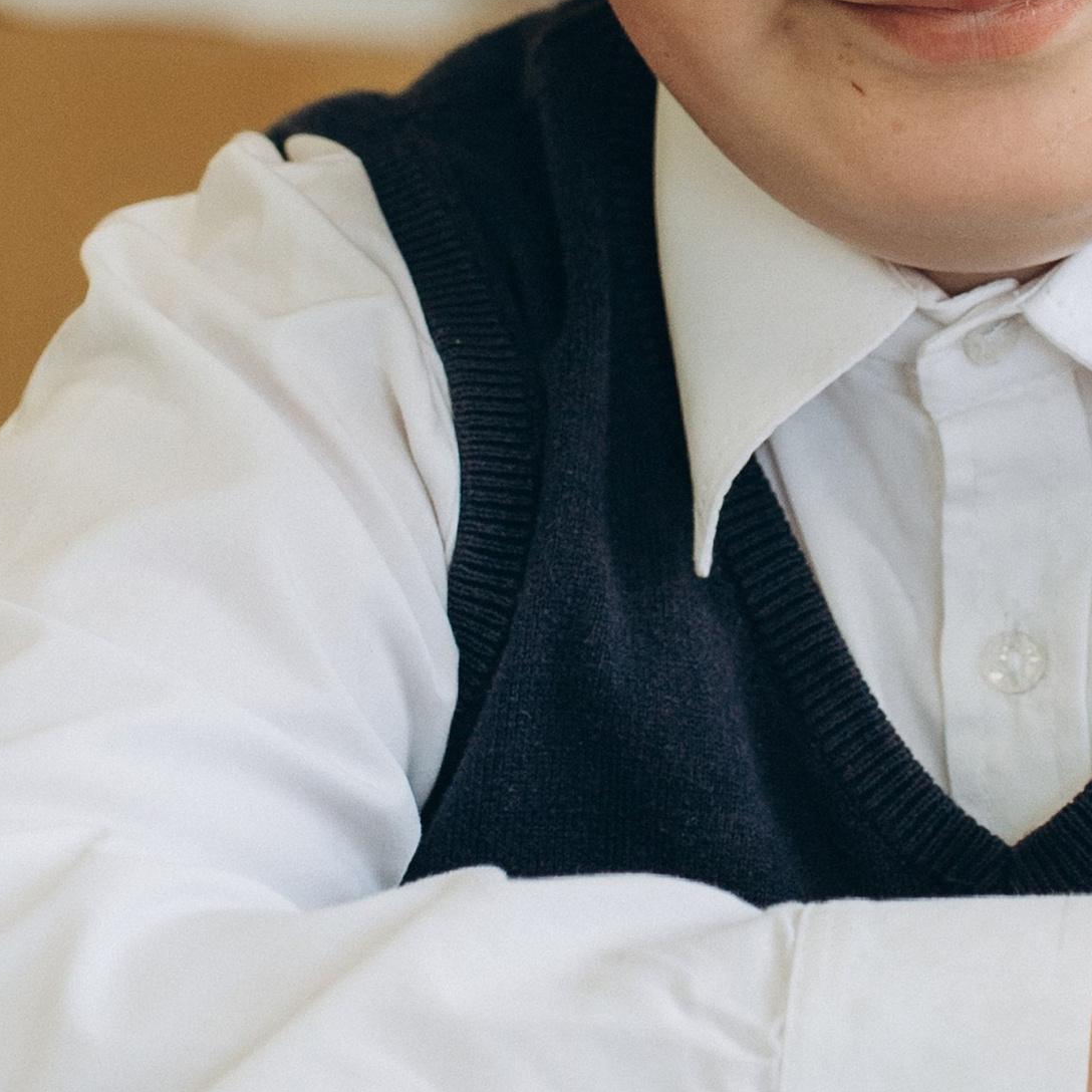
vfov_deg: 5.7
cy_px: 3
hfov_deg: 5.7
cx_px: 915
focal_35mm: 306
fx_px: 10921
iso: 500
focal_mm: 68
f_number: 3.2
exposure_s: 1/250
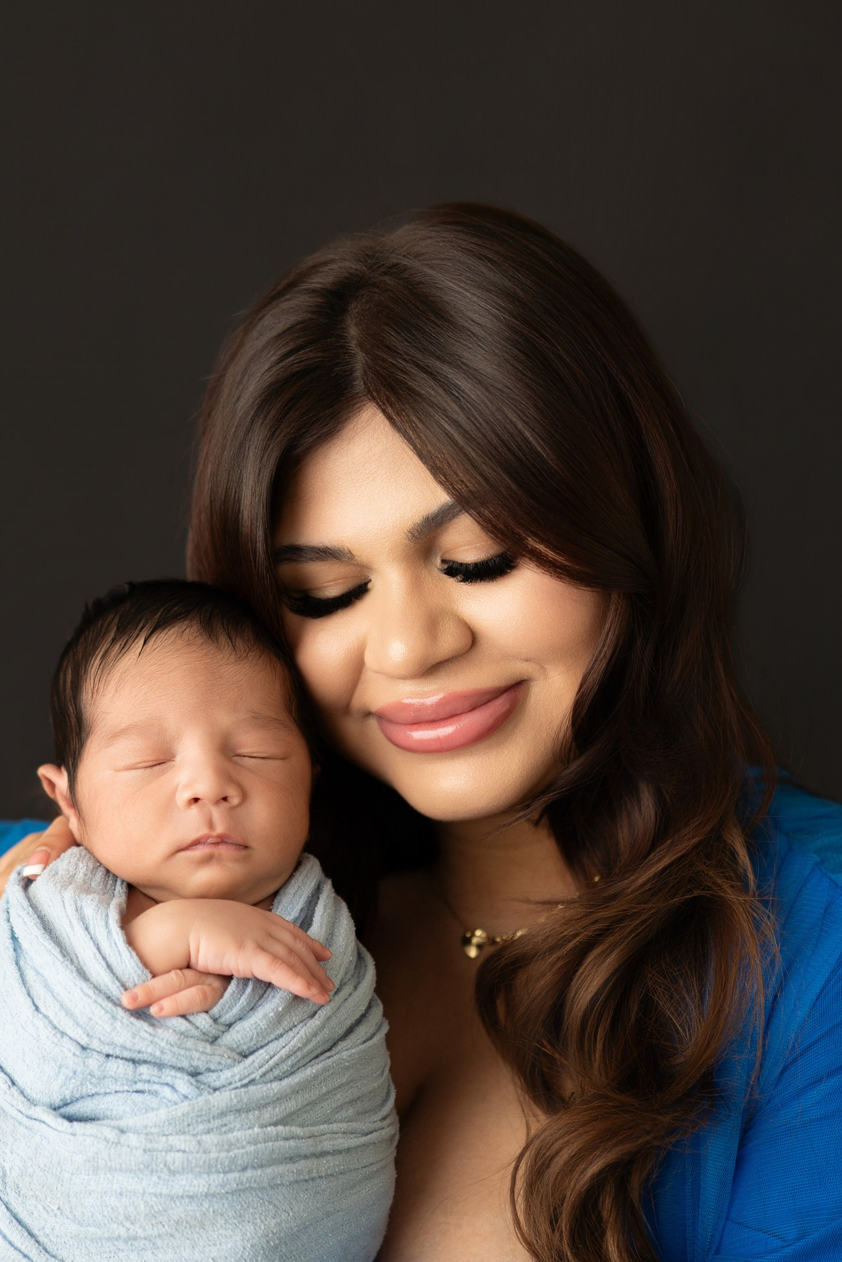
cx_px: 362
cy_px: 830
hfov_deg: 23.8
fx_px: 2000
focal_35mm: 57
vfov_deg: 34.8
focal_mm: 35
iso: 100
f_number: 2.2
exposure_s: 1/200
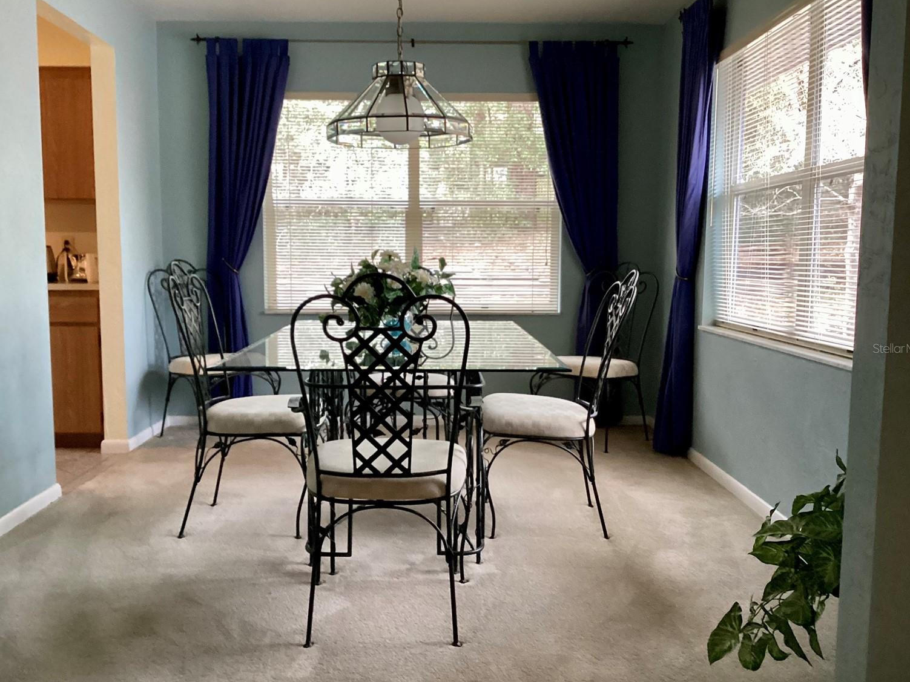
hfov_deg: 55.4
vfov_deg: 42.9
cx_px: 446
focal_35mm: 33
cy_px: 348
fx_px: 867
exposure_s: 1/60
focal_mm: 3.3
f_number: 2.4
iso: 250
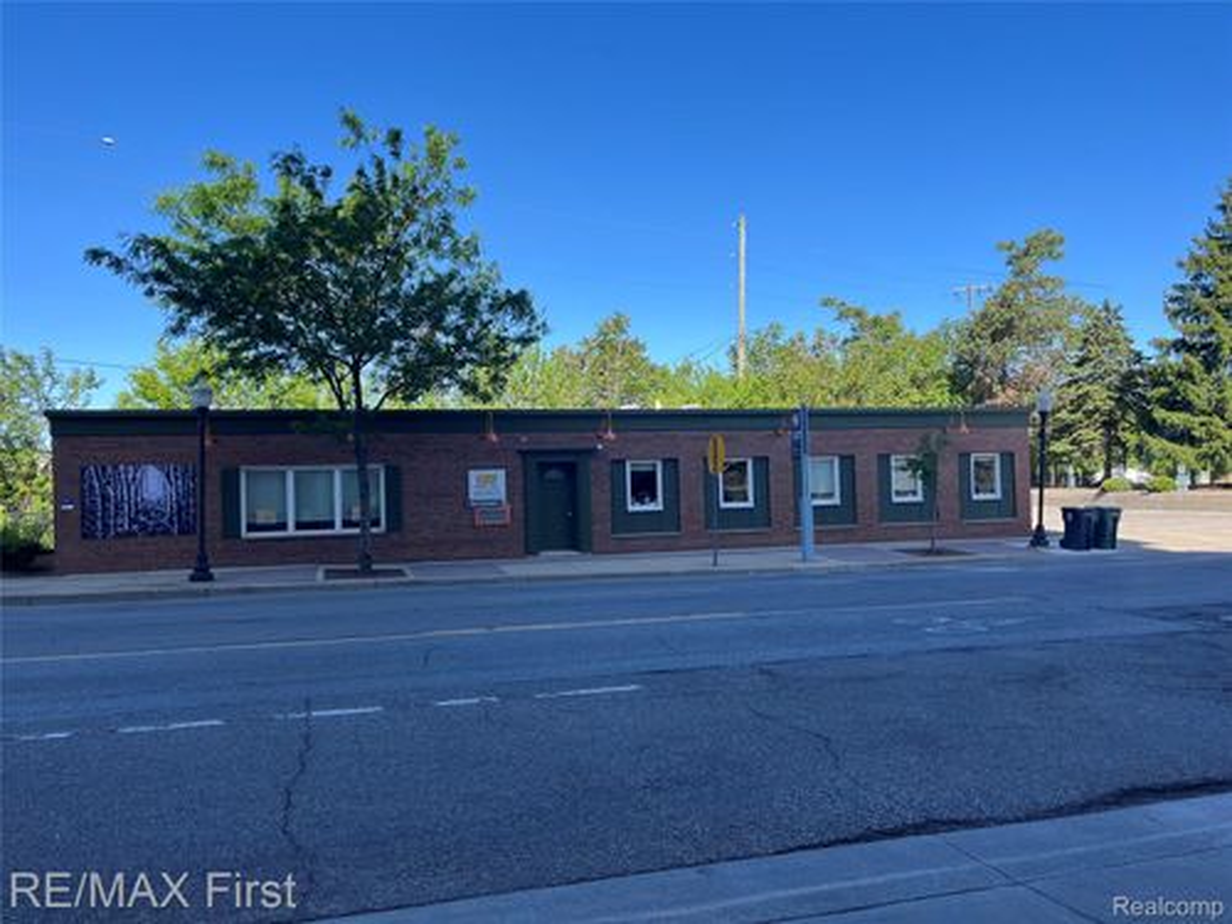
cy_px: 462
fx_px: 925
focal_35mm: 26
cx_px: 616
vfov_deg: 53.1
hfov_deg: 67.3
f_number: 1.6
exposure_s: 1/1458
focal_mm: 5.1
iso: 50
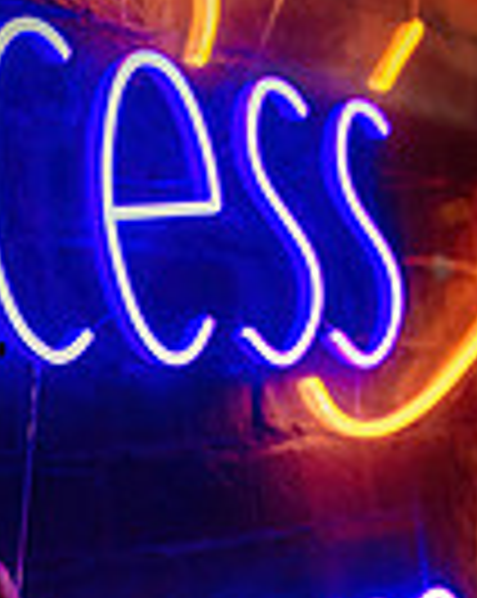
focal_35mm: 118
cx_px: -91
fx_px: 2087
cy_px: 852
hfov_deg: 12.7
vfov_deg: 15.3
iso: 500
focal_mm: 28
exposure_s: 1/320
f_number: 2
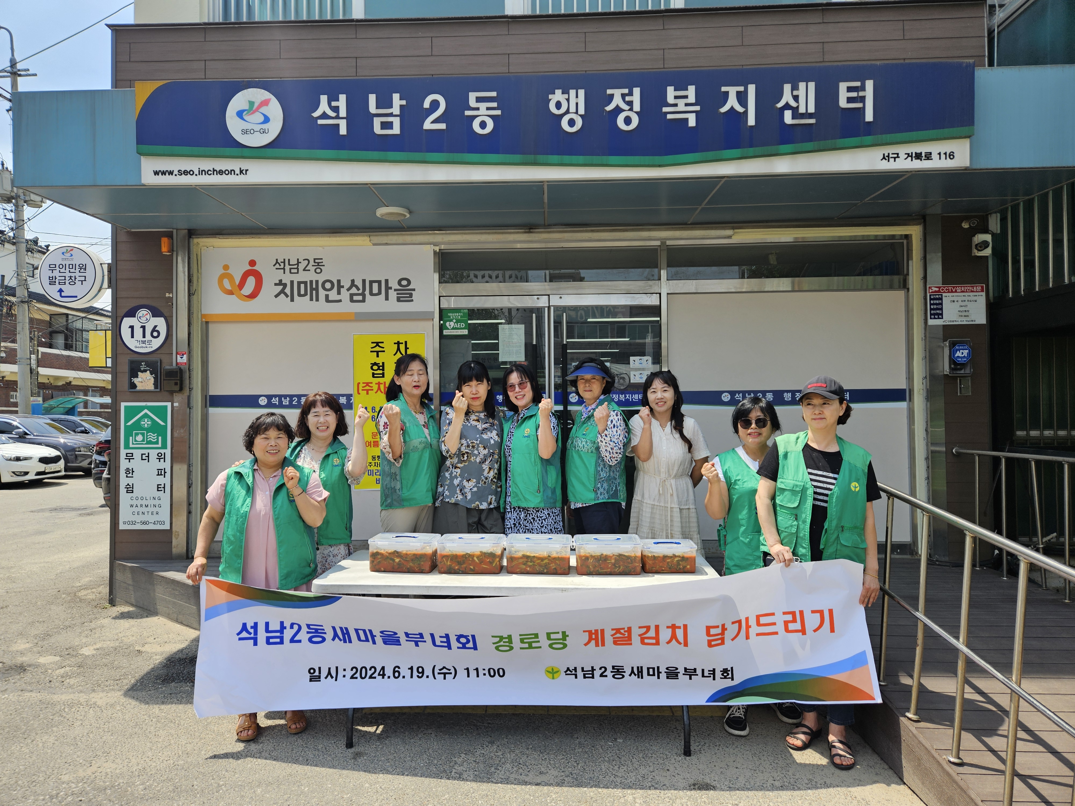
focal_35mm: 23
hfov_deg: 73.9
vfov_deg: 58.9
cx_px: 538
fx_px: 714
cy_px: 403
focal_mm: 5.4
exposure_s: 1/963
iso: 25
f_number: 1.8
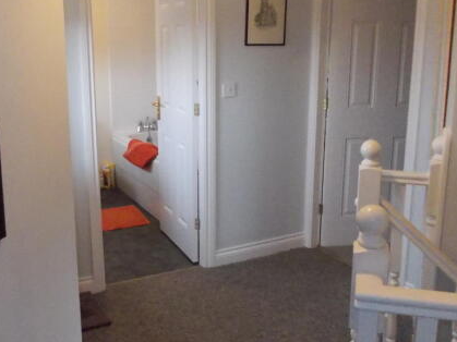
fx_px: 515
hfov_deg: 47.4
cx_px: 172
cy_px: 154
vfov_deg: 36.8
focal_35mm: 39
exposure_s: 1/60
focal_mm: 4
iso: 800
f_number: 2.7
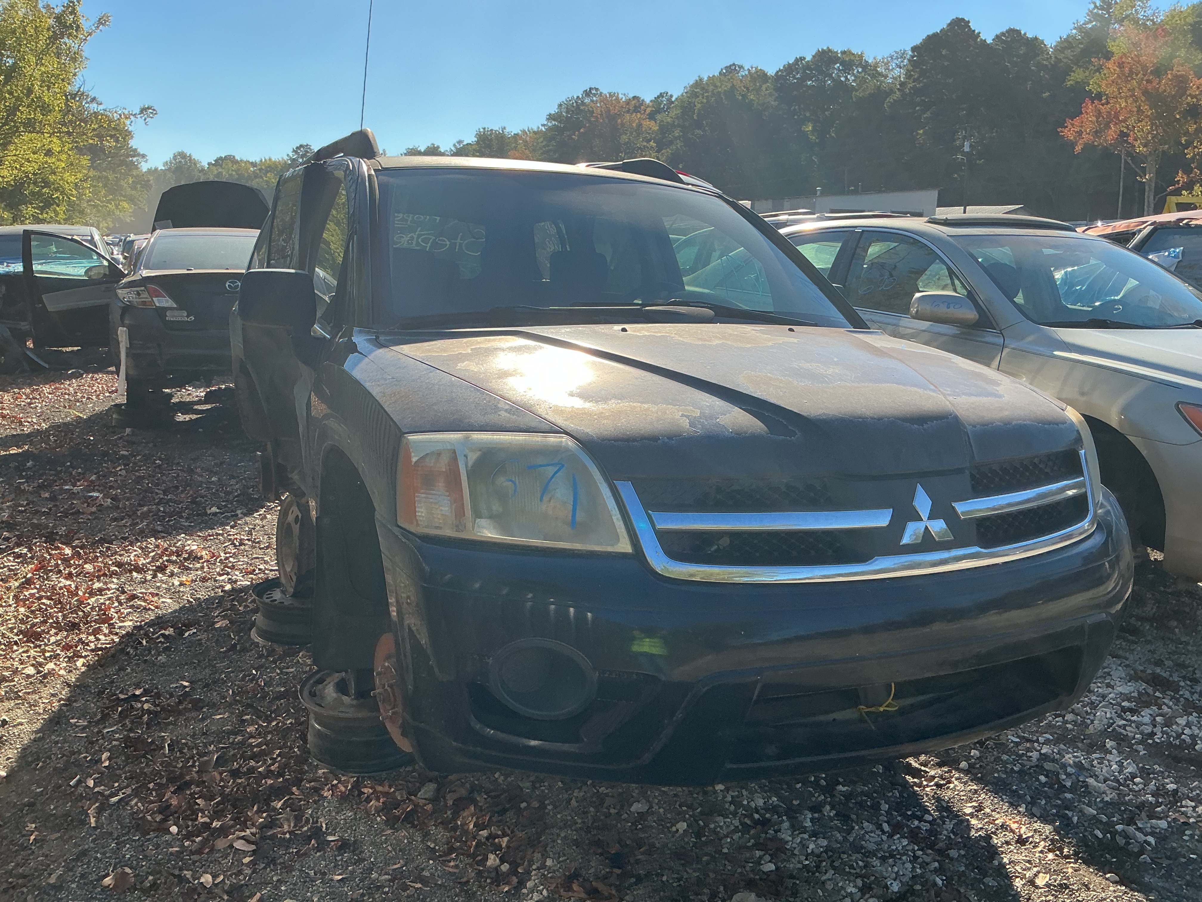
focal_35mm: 29
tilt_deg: -11.1
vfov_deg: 48.2
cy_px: 451
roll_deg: -0.8
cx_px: 601
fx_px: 1007
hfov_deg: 61.7
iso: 25
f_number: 1.8
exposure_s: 1/912
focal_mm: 3
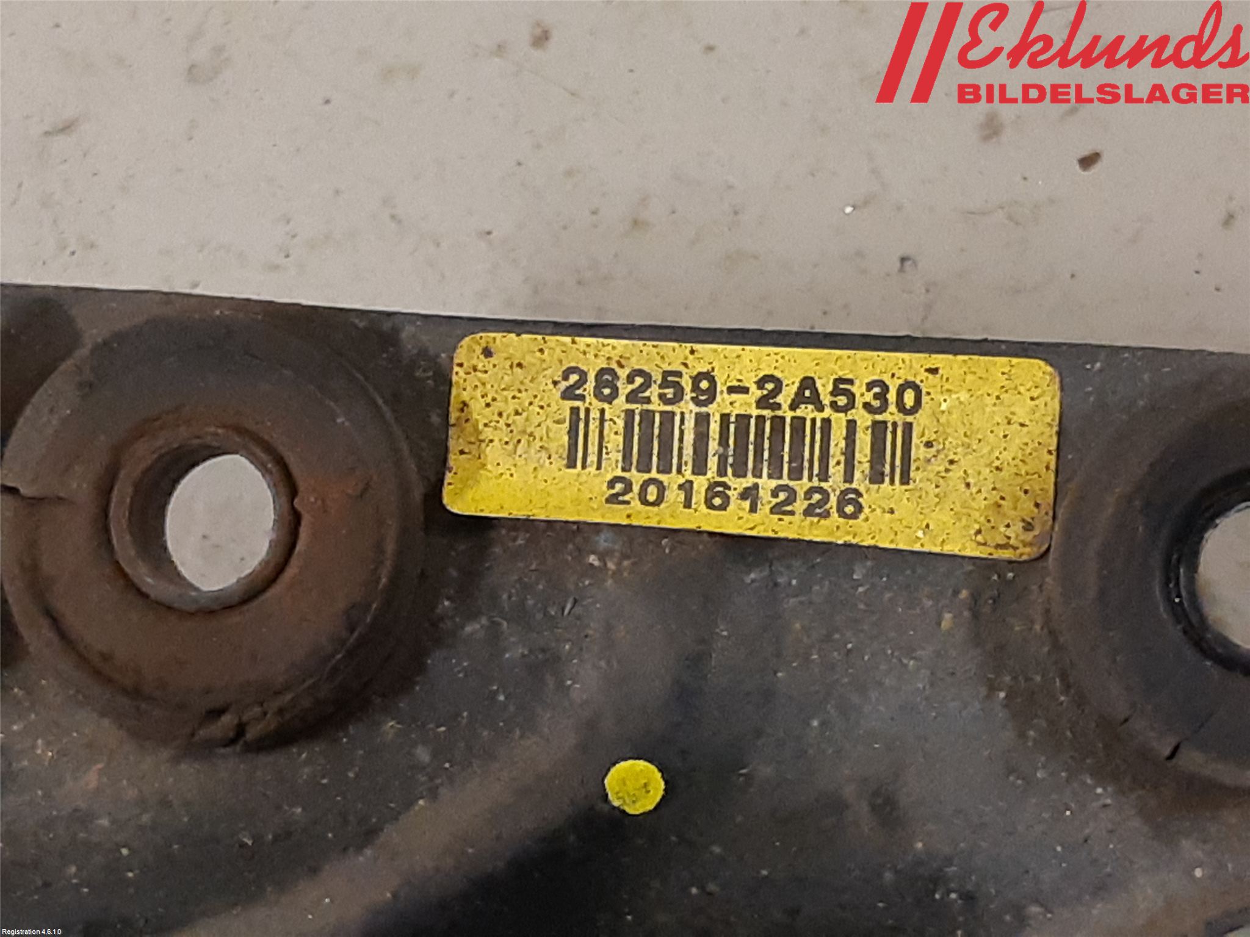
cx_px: 625
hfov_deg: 67.3
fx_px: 939
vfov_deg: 53.1
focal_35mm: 26
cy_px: 468
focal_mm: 3.93
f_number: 1.7
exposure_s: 1/50
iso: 250
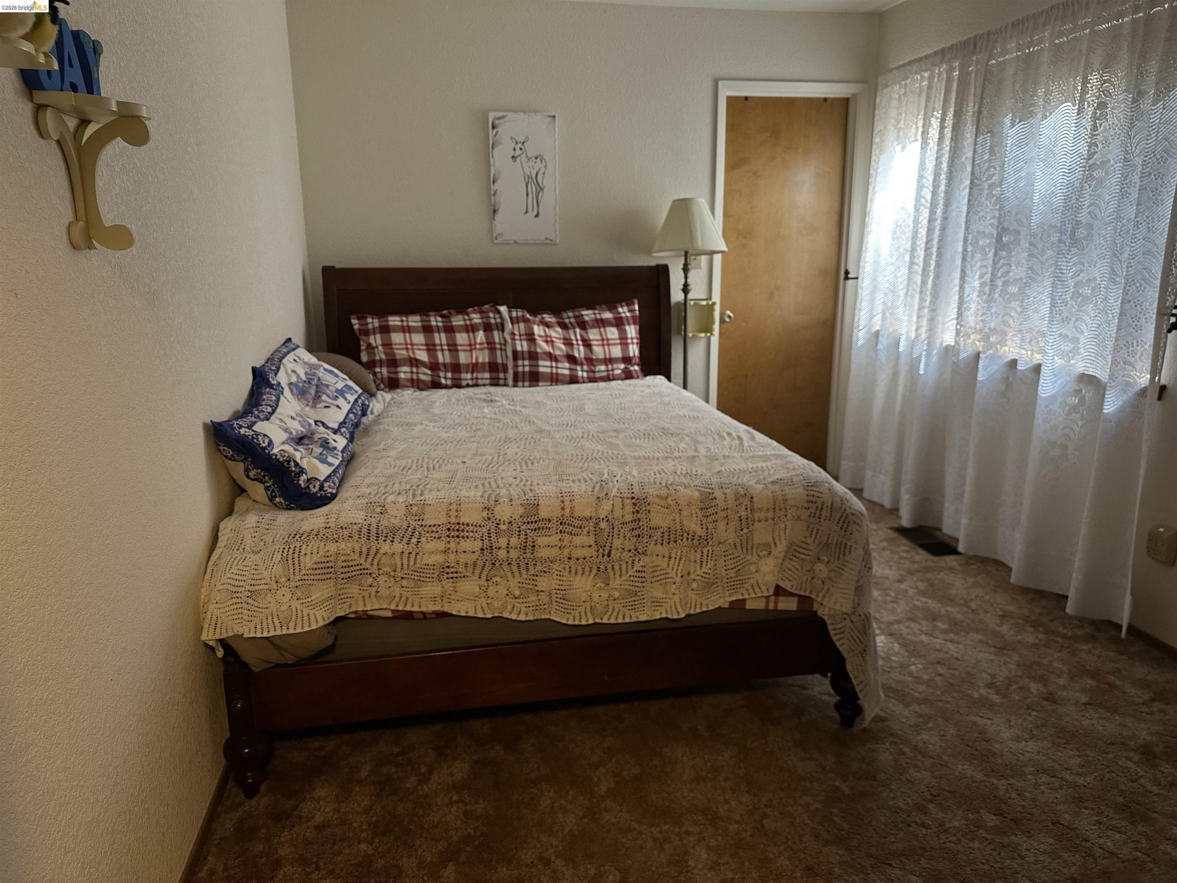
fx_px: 816
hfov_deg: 71.6
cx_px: 588
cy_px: 442
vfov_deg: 56.8
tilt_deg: -13.7
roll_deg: +0.5
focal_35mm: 24
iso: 160
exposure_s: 1/60
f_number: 1.78
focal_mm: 6.86
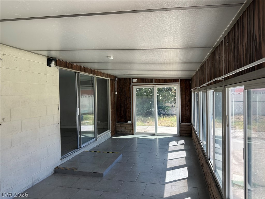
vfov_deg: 56.8
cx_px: 132
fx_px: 184
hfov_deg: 71.6
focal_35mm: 24
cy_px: 100
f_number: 1.78
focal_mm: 6.86
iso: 80
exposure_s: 1/785
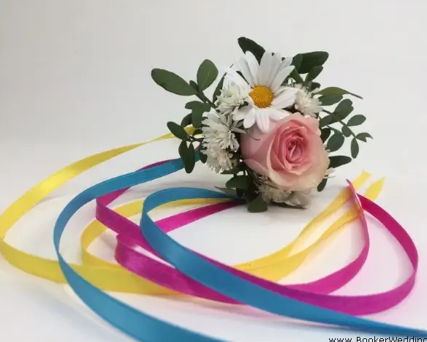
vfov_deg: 47.2
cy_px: 172
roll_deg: -1.1
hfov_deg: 57.1
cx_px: 233
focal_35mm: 31
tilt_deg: -14.0
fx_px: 392
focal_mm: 4.15
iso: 32
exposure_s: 1/414
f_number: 2.2
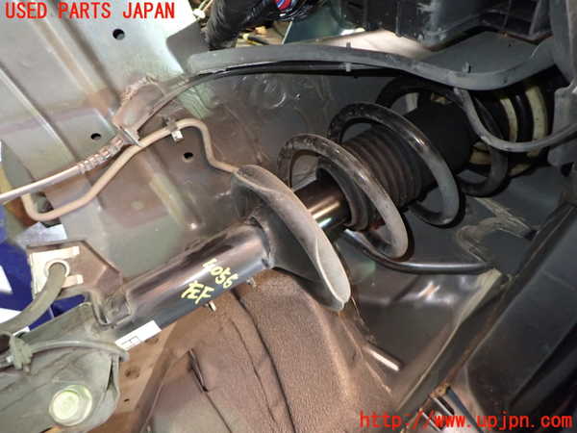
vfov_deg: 54.9
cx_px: 288
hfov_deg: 69.4
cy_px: 216
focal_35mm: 25
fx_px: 417
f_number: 2
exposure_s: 1/30
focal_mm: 4.5
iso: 800
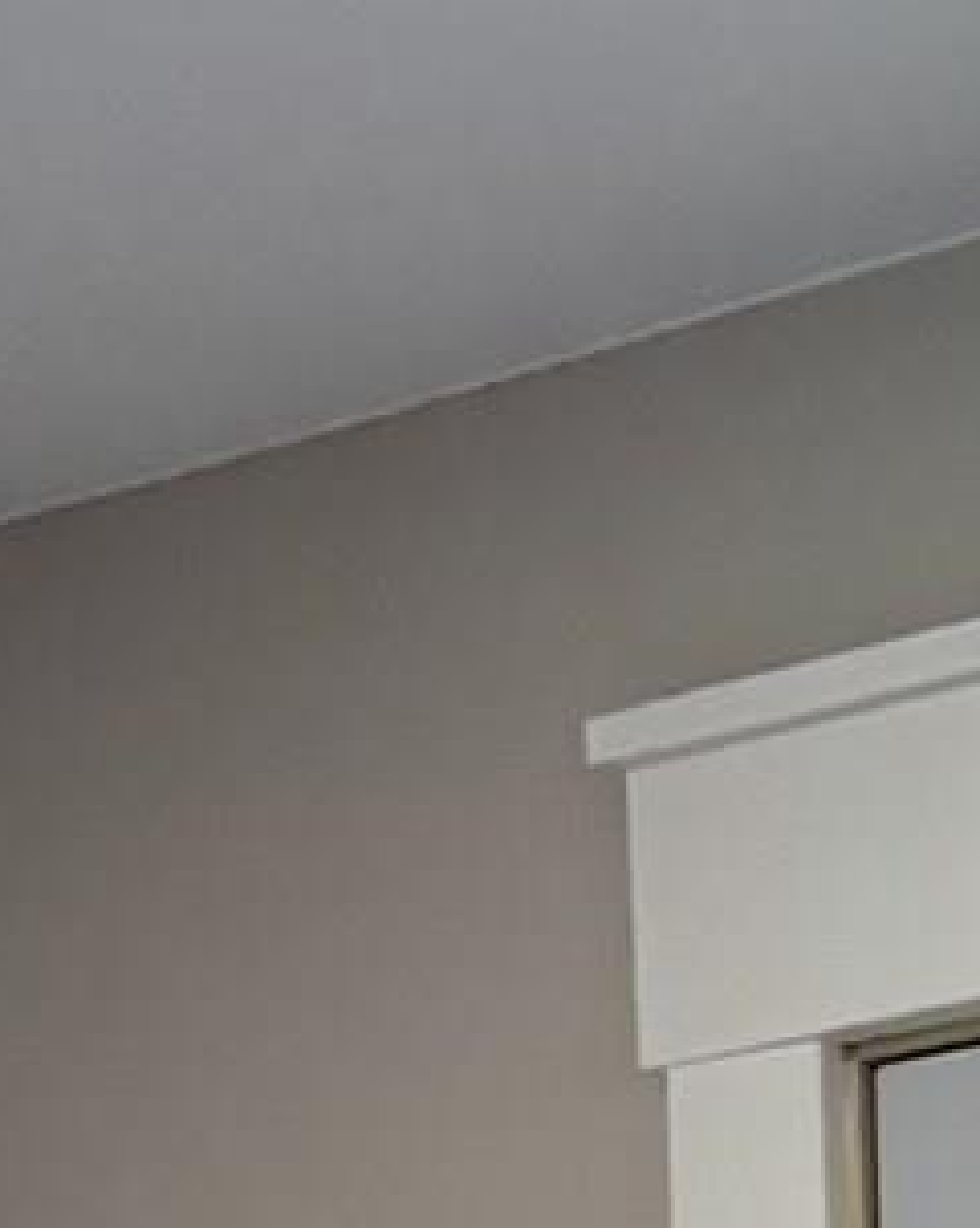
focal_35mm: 179
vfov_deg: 8.8
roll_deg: -0.9
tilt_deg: -6.9
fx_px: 6500
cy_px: 3700
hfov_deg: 8.1
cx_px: 2188
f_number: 1.78
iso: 160
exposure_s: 1/120
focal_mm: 6.76
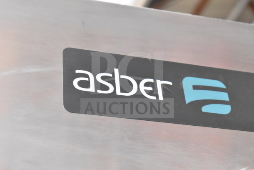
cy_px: 85
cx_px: 127
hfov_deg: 24.6
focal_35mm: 82
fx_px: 582
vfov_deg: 16.6
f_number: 5.6
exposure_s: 1/100
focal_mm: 55
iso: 3200
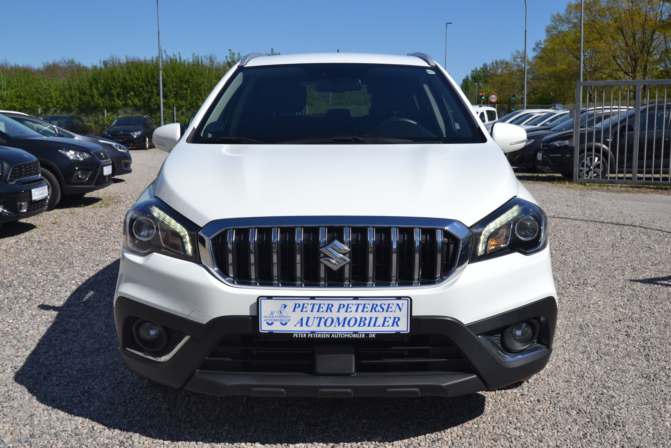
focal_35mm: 39
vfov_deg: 34.2
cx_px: 336
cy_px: 224
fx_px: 727
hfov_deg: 49.6
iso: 100
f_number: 9
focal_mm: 26
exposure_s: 1/400
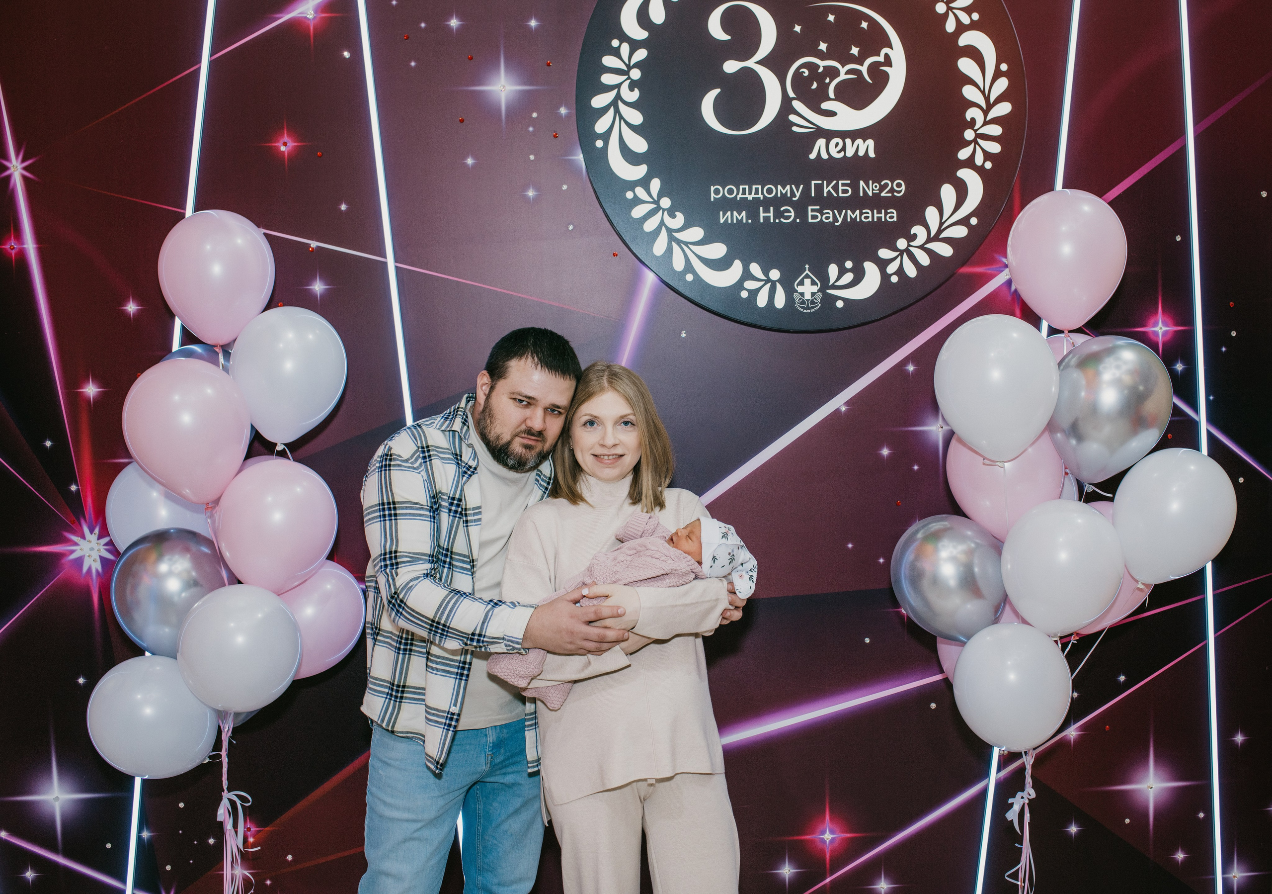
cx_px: 695
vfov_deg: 36.6
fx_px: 1352
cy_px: 430
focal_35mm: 38
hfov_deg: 50.3
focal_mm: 35
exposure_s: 1/160
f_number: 4.5
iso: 125
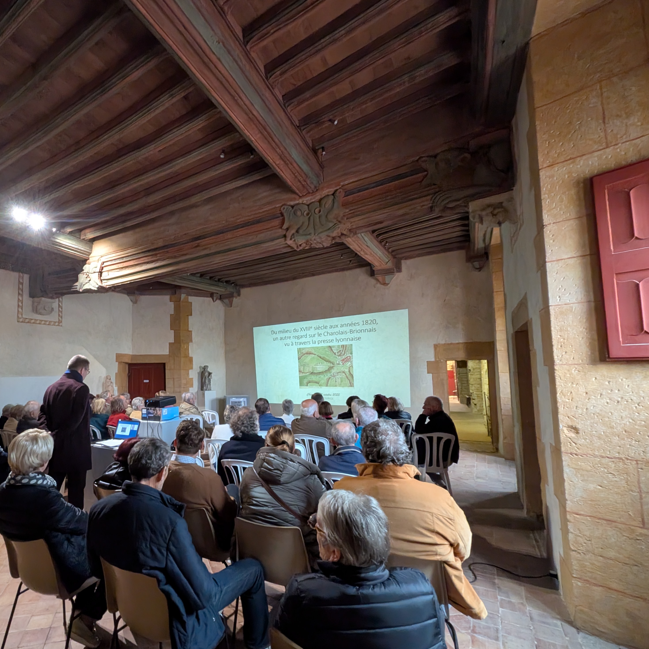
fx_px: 339
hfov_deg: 83.9
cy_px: 338
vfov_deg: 87.4
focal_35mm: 16
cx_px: 207
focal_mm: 1.95
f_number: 2.2
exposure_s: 1/23.8
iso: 798
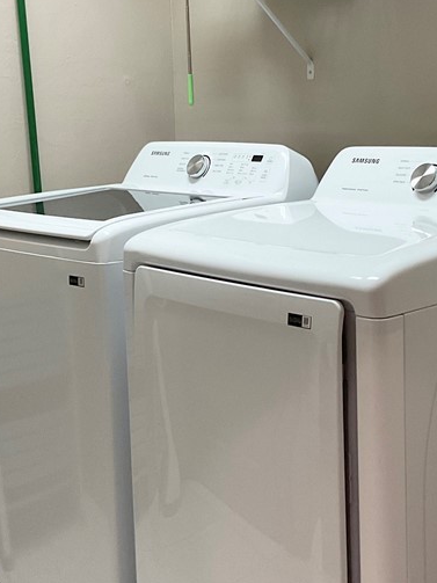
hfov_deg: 24.7
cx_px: 281
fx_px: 994
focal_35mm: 59
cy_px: 225
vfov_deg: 32.6
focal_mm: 3
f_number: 1.8
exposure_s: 1/60
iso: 100
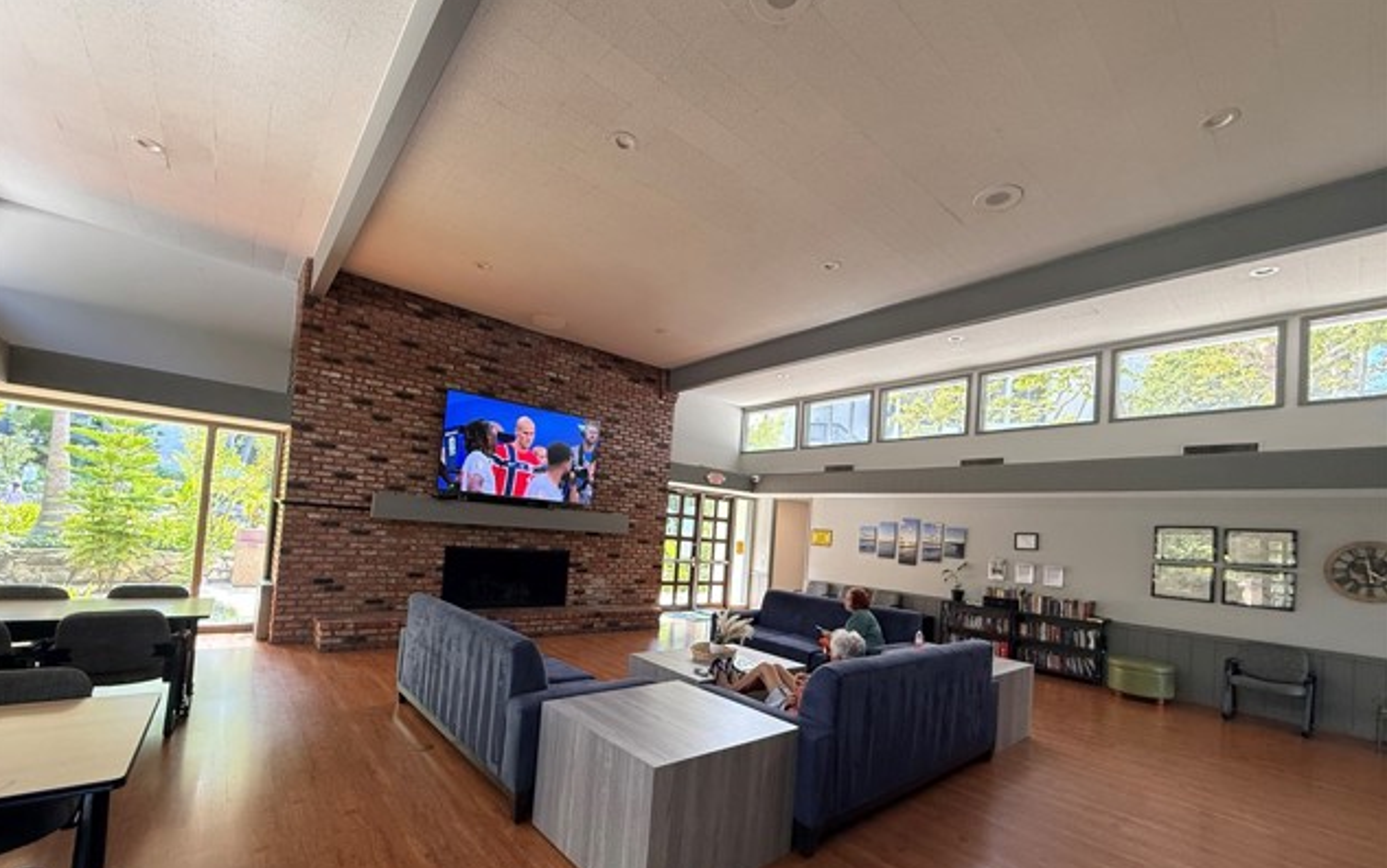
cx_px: 688
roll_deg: -4.6
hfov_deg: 101.4
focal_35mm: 15
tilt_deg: +2.6
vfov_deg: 74.2
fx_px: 567
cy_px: 513
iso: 320
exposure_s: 1/99
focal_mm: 2.22
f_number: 2.2
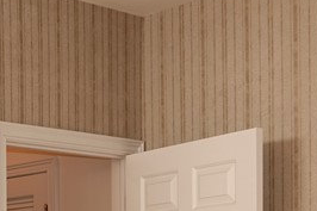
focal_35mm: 98
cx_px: -68
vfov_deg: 13.1
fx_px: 862
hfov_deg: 19.6
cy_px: 321
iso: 100
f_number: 2.4
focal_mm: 8.8
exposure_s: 1/30
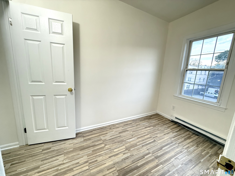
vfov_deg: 85.7
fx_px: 95
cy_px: 88
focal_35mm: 14
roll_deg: -3.1
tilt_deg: -10.4
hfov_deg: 102.1
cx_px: 118
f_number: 2.2
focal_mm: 2.22
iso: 250
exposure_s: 1/60
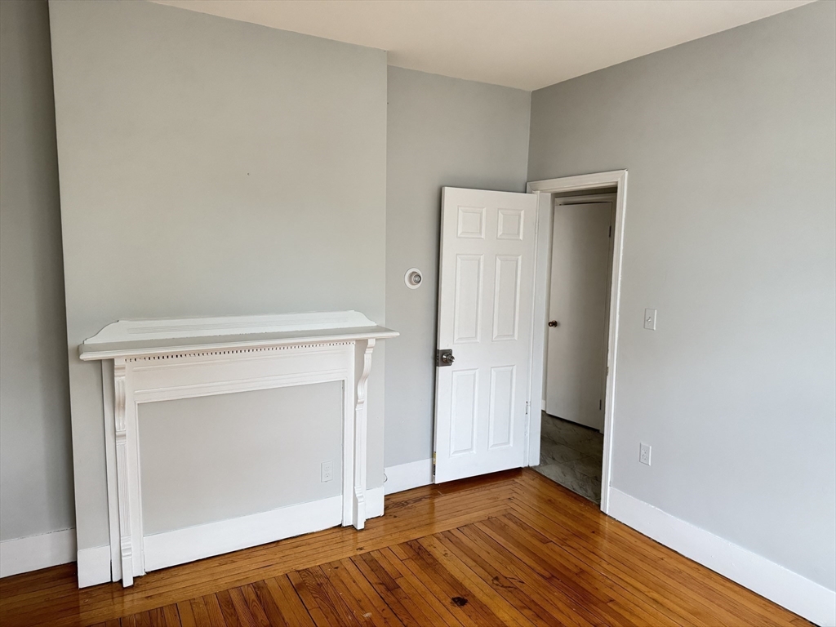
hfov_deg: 71.6
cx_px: 418
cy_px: 314
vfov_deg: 56.8
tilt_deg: -8.5
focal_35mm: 24
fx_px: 580
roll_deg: -0.6
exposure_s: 1/60
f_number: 1.78
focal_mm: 6.76
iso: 320
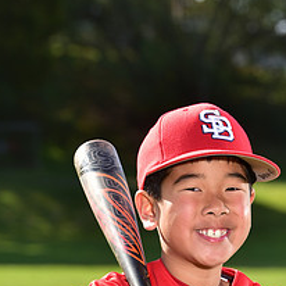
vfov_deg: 6.9
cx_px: 195
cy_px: 329
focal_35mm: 251
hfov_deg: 7.0
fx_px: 2346
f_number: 5.6
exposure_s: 1/250
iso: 100
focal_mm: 105
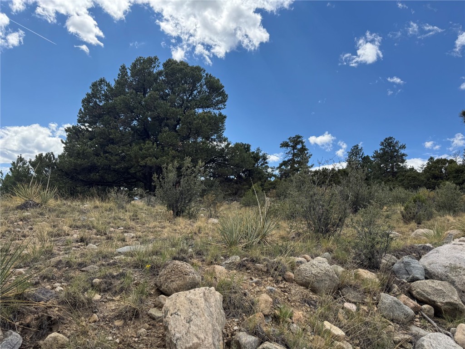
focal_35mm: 24
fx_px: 322
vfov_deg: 56.8
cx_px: 232
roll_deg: -4.1
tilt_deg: +11.1
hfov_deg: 71.6
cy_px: 174
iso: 80
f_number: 1.78
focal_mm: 6.76
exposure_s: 1/3413
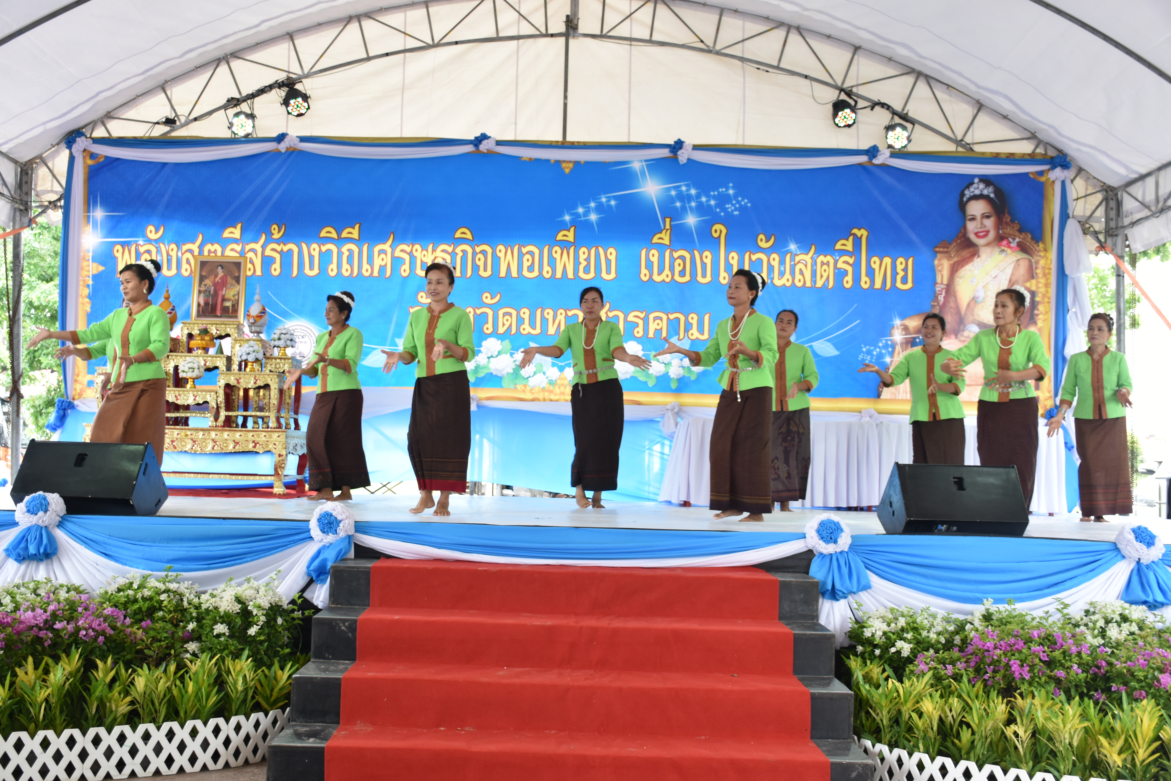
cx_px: 586
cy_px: 390
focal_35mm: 39
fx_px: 1268
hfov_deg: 49.6
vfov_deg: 34.2
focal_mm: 26
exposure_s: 1/100
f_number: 5
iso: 400
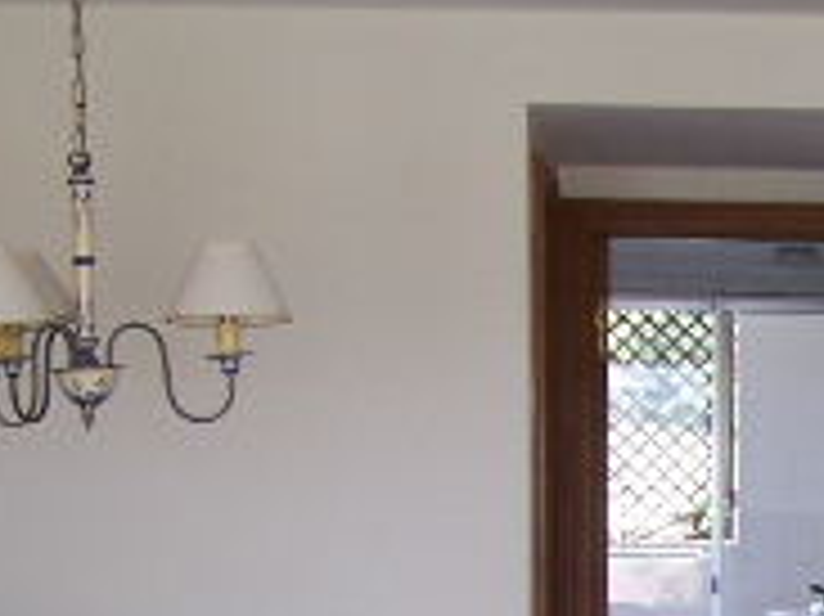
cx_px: 1193
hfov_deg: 14.0
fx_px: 3164
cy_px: 881
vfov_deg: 10.8
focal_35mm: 133
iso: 80
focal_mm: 6.3
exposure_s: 1/40
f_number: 2.8
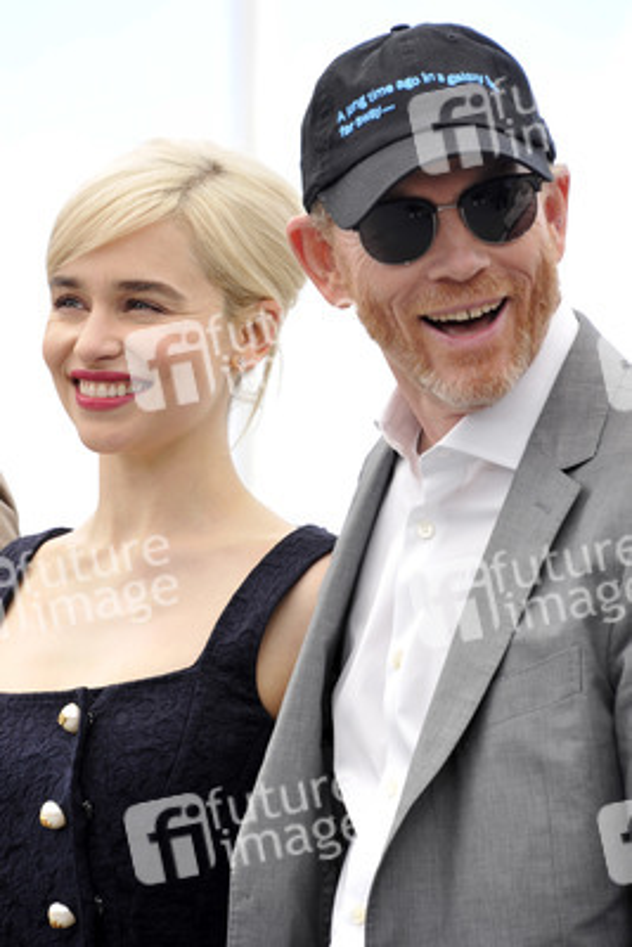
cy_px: 474
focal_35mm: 230
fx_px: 6051
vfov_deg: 8.9
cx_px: 316
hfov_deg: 6.0
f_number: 7.1
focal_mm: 230
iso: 200
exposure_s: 1/250
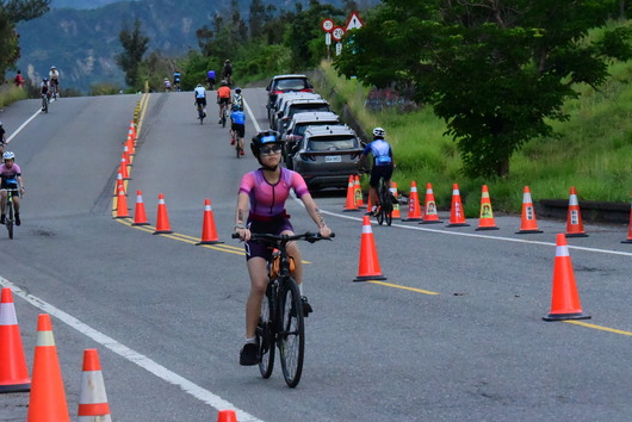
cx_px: 256
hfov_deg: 10.0
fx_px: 3618
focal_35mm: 206
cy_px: 166
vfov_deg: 6.7
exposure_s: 1/4000
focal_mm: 140
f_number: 14
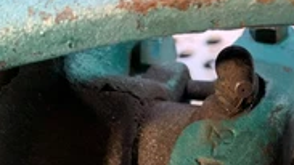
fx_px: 483
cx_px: 238
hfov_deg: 32.8
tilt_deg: -50.0
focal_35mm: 62
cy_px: 229
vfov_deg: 17.8
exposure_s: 1/60
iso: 64
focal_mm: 4.25
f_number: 1.8
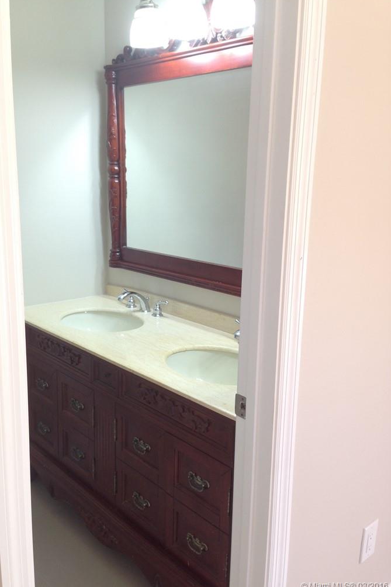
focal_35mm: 35
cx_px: 168
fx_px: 570
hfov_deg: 37.8
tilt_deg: -9.6
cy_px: 292
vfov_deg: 54.4
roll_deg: -1.4
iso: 50
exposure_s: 1/20
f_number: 2.4
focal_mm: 4.12
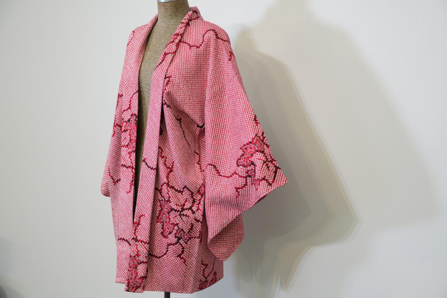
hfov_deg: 35.0
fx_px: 708
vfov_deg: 23.8
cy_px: 149
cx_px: 224
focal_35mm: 57
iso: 640
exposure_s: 1/60
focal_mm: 57
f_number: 4
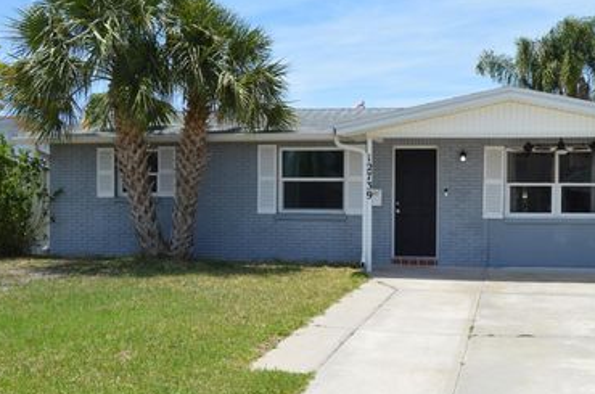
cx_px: 368
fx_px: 770
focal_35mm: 47
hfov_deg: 42.0
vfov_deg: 28.7
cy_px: 232
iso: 100
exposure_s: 1/250
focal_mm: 23
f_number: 8
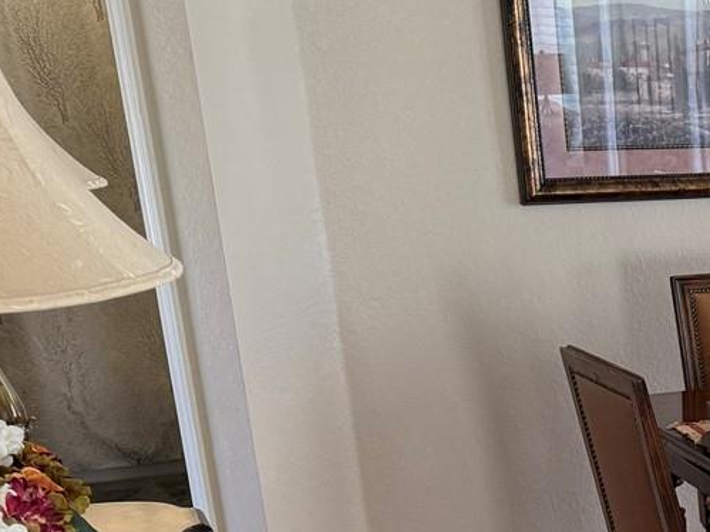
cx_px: 1019
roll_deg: +0.6
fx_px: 1579
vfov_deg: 18.5
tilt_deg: -18.1
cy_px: 555
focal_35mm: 77
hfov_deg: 21.8
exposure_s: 1/195
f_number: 1.78
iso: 200
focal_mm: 6.76
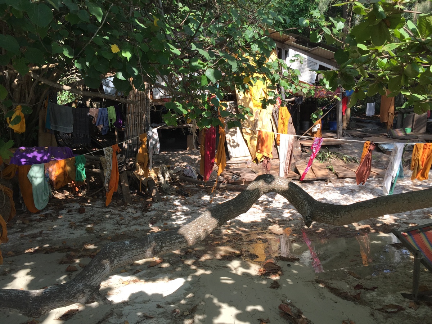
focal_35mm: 29
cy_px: 162
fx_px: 362
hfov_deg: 61.7
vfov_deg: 48.2
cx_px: 216
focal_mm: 4.15
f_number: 2.2
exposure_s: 1/670
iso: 32
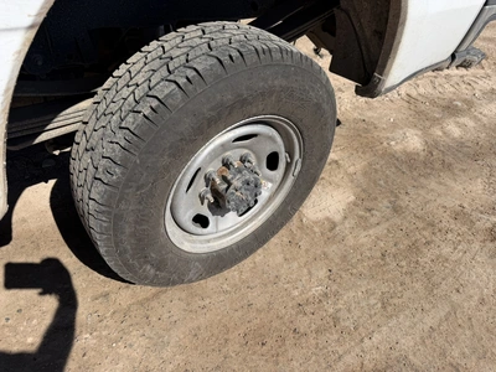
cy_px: 186
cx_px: 248
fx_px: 344
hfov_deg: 71.6
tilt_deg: -43.5
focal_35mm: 24
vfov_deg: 56.8
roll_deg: -9.4
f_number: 1.78
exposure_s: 1/7353
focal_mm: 6.76
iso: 80
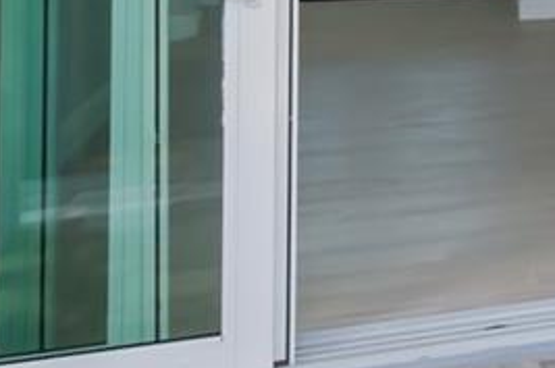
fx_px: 1385
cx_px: 1154
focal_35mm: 90
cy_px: -182
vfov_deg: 14.2
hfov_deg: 16.4
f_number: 6.3
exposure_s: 1/60
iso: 100
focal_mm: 10
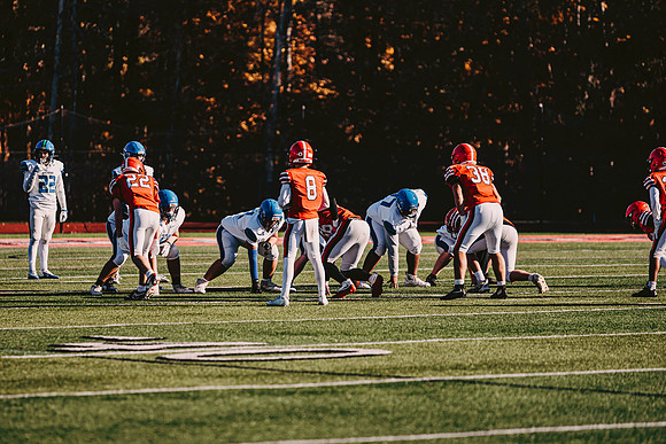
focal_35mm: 224
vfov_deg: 6.1
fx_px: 4144
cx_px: 293
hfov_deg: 9.2
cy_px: 222
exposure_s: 1/2000
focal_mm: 200
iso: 250
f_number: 3.2
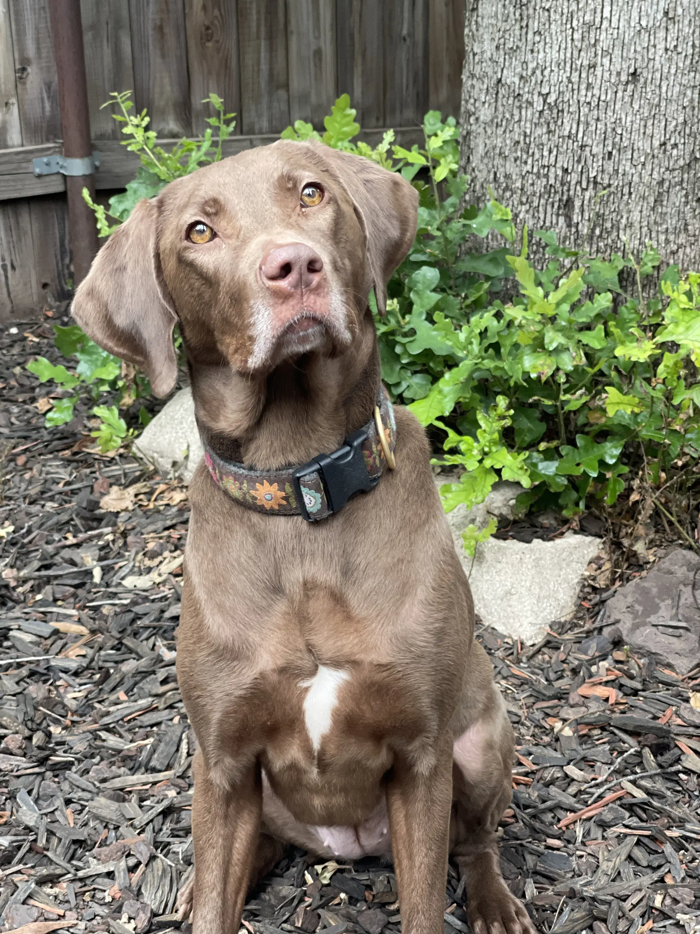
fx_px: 1726
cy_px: 467
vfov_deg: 30.3
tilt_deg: -18.3
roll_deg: +1.3
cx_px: 350
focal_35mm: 64
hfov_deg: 22.9
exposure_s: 1/121
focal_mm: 7.5
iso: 250
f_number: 2.2
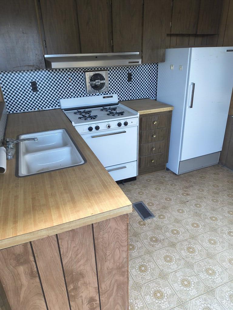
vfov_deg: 69.4
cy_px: 155
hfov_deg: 54.9
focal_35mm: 25
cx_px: 116
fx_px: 224
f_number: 1.7
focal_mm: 4.68
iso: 1126
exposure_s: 1/60
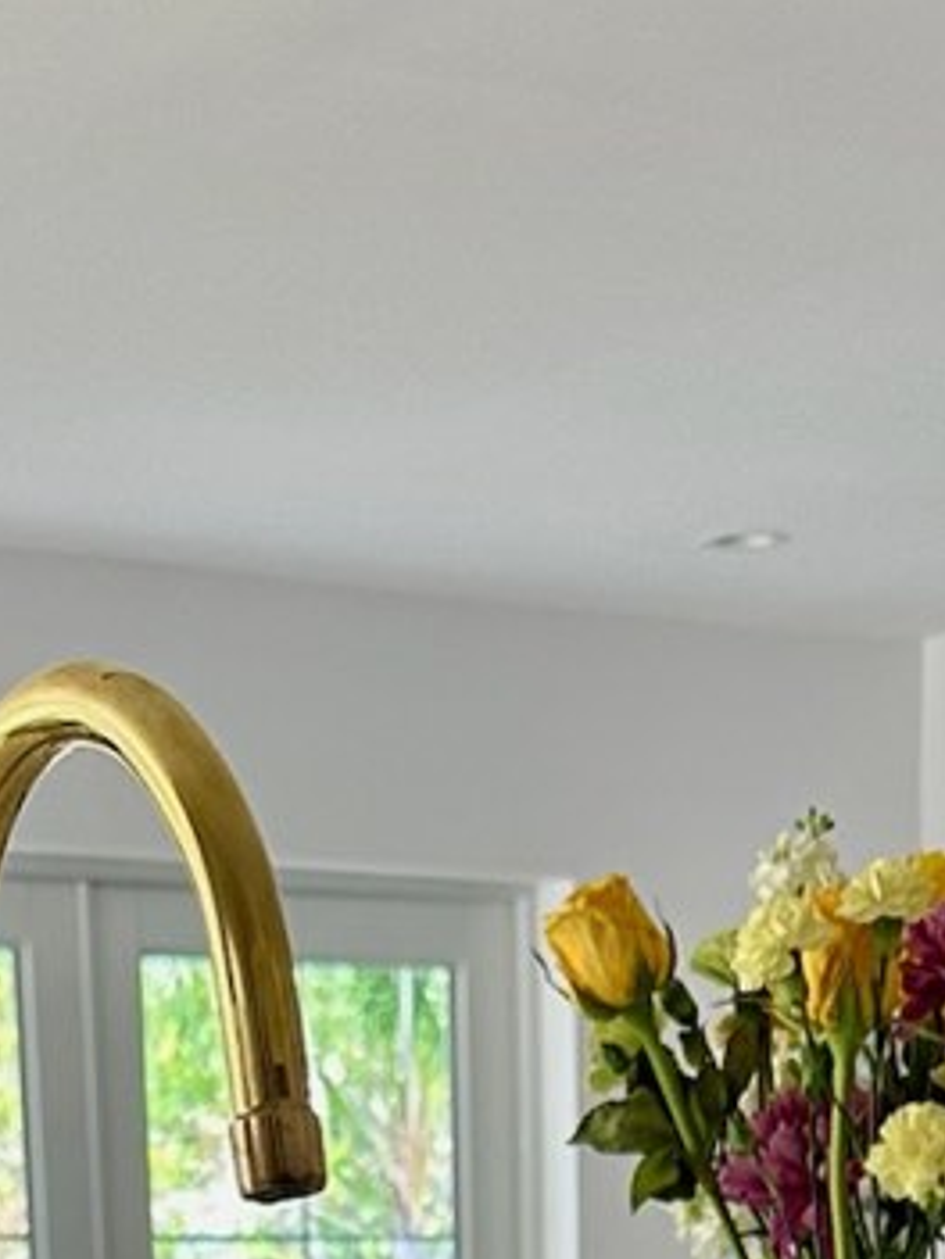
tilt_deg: -18.7
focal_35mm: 109
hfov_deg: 13.6
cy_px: 2761
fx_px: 3968
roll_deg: +0.8
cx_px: 462
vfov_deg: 14.1
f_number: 1.78
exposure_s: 1/121
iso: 100
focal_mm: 6.86
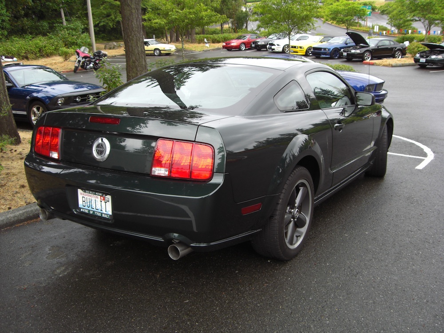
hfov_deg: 49.0
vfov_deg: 37.7
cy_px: 166
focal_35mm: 38
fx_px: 487
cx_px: 222
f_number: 2.7
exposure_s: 1/160
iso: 64
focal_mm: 6.2
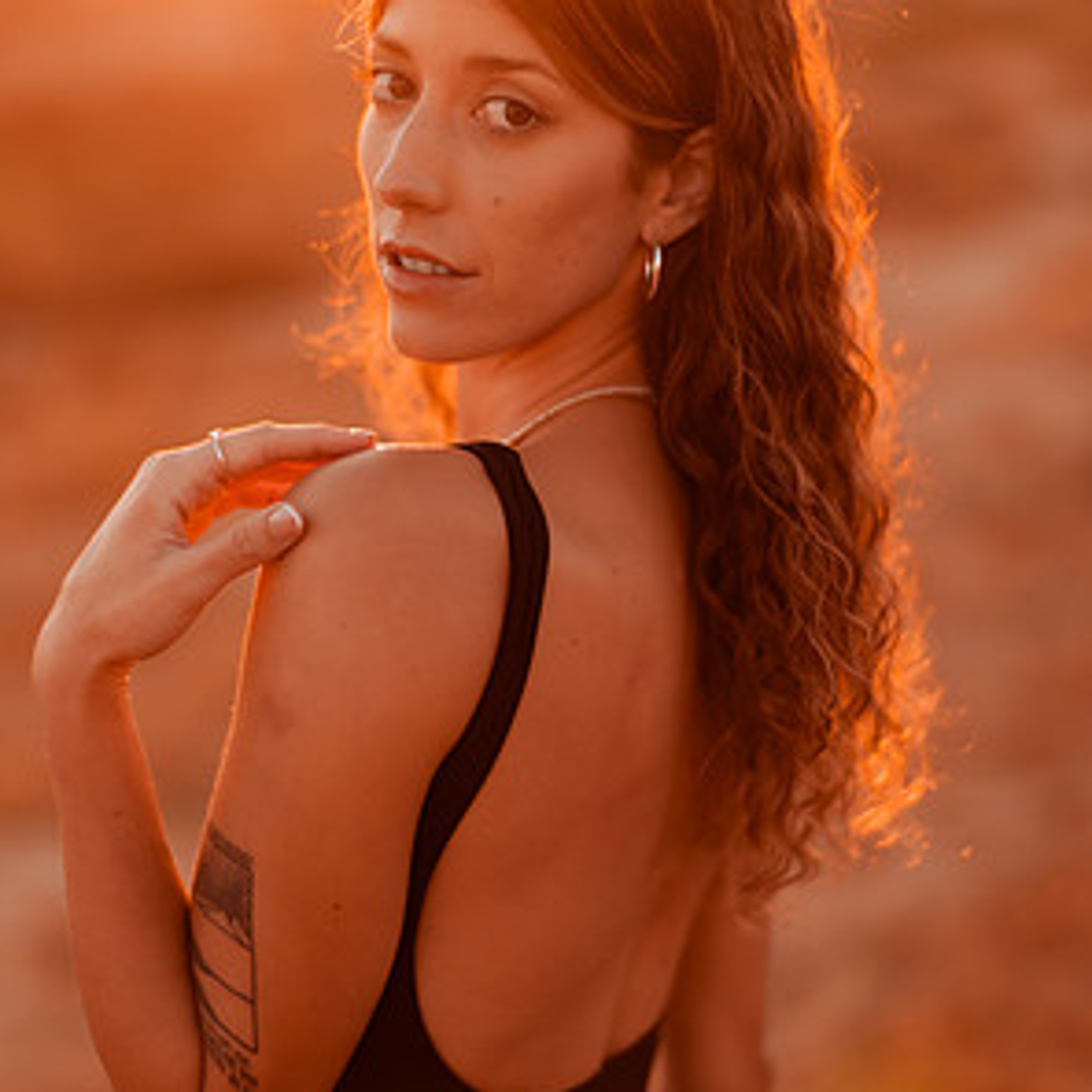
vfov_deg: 23.0
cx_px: 546
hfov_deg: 23.1
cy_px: 461
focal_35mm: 75
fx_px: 2677
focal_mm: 58
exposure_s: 1/1600
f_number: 1.4
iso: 100
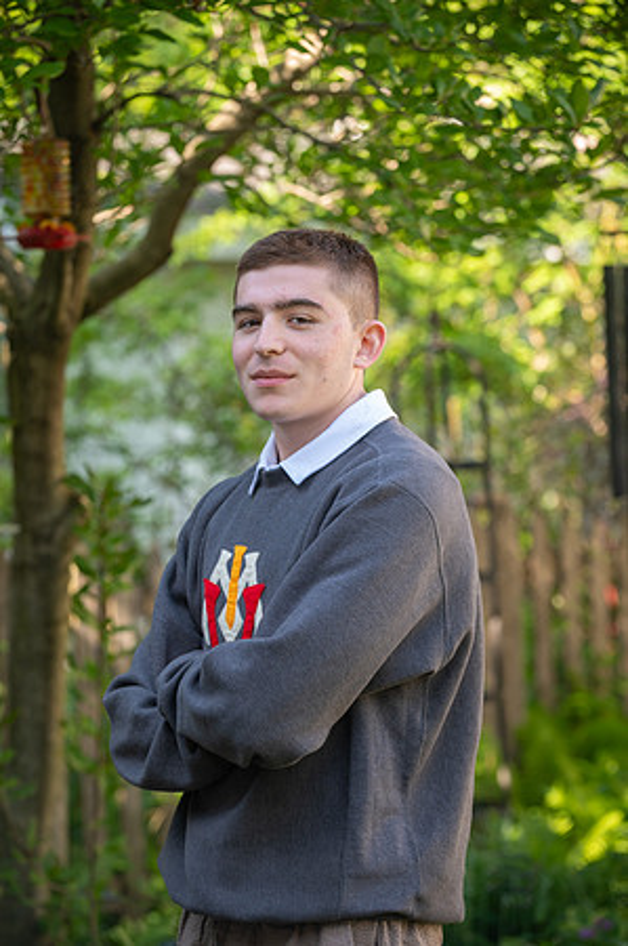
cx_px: 314
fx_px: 3147
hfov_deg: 11.4
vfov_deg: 17.1
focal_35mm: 120
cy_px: 473
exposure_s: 1/125
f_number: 4
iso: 250
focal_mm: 120
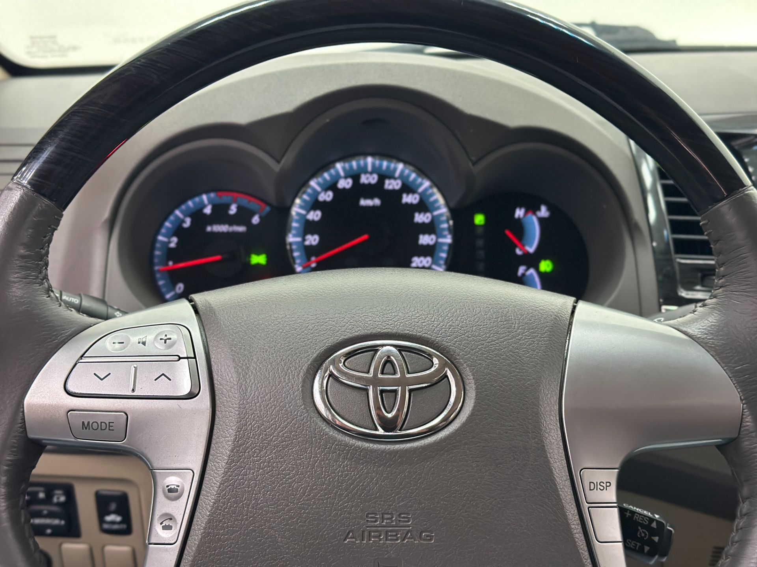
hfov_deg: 39.7
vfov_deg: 30.3
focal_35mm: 48
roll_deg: -1.6
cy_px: 284
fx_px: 1050
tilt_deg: -16.6
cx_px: 378
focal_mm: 6.86
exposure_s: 1/40
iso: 400
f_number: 1.78
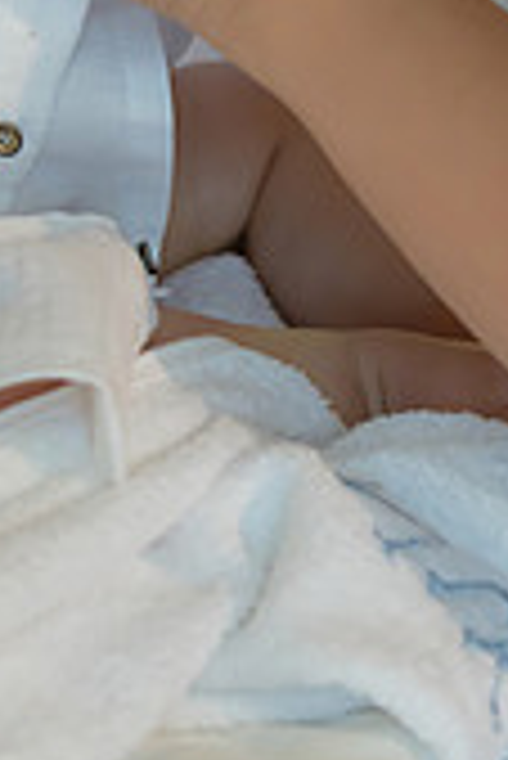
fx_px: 4731
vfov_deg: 9.1
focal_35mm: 224
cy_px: -180
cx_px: 121
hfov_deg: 6.1
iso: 5000
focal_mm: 84
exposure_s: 1/160
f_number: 4.5
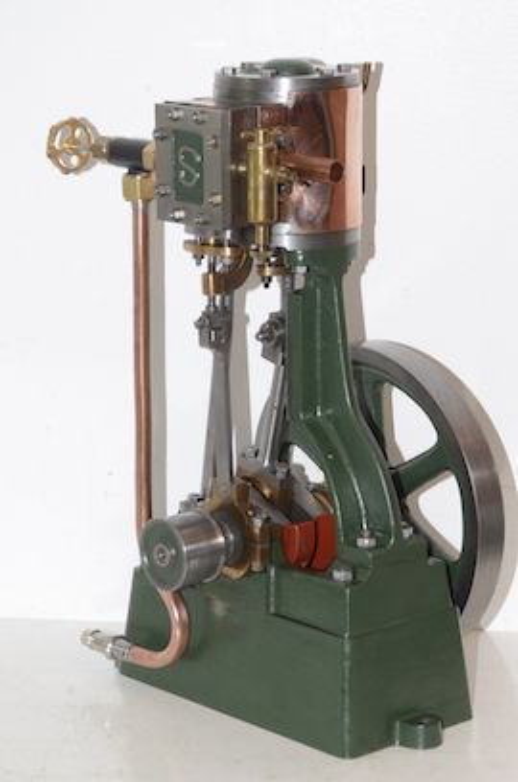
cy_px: 391
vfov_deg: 17.1
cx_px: 259
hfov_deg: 11.4
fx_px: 2603
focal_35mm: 120
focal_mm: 80
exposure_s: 1/60
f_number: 13
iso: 800
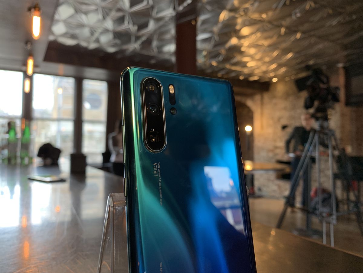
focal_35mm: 26
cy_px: 136
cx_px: 182
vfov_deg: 53.1
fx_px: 273
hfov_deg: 67.3
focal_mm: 4.25
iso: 80
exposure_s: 1/50
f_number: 1.8
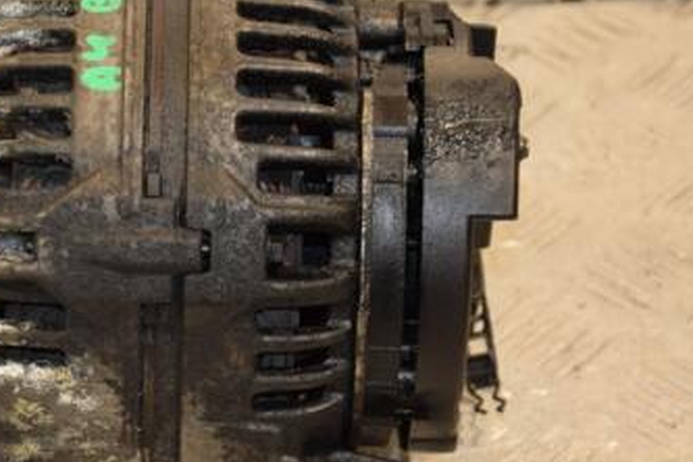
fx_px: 3638
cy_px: 262
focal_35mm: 189
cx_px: 129
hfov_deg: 10.8
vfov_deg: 7.3
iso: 800
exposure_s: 1/100
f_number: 5.3
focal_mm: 70
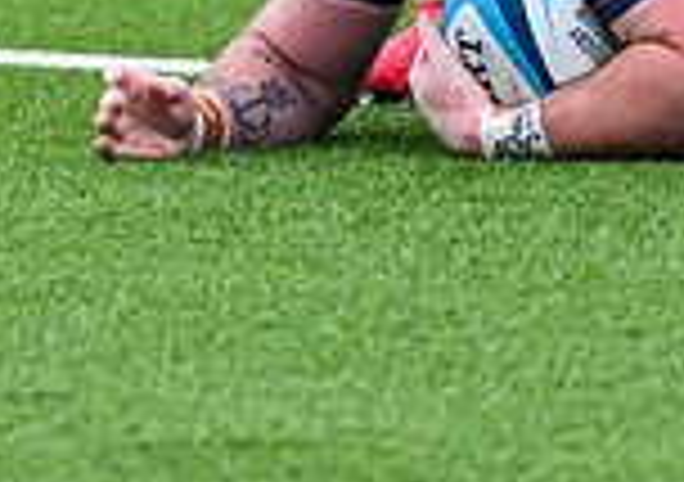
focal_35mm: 678
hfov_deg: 3.0
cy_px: 601
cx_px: 492
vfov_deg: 2.1
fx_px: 13107
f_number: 3.2
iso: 800
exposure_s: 1/1600
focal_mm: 82
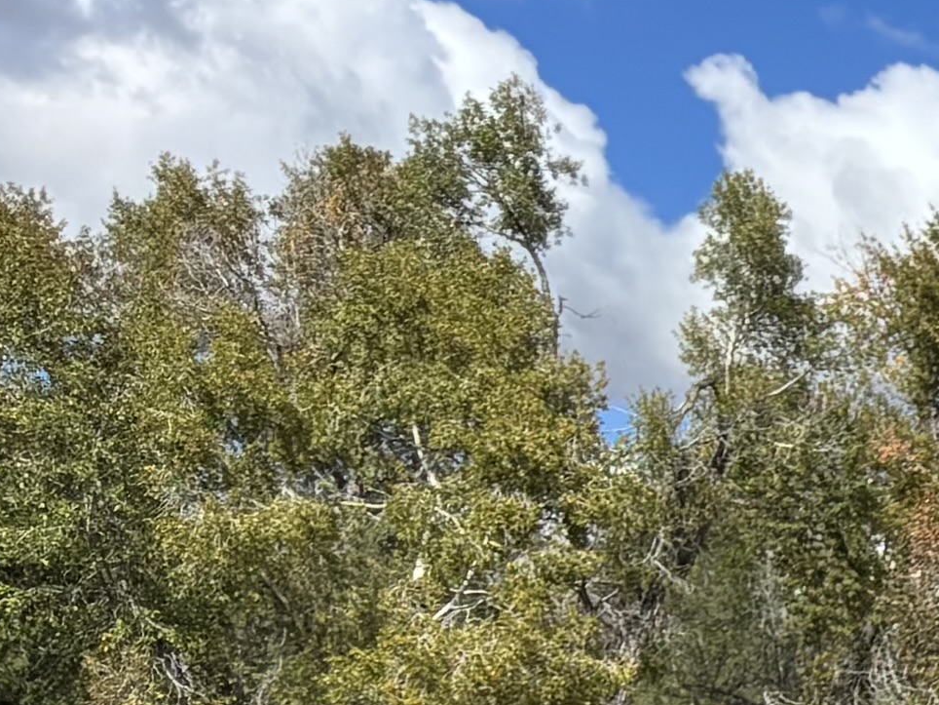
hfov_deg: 9.9
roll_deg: -5.4
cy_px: 1629
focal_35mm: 154
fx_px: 4177
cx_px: 2770
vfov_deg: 8.8
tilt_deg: -4.0
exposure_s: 1/2639
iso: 50
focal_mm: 5.96
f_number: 1.6
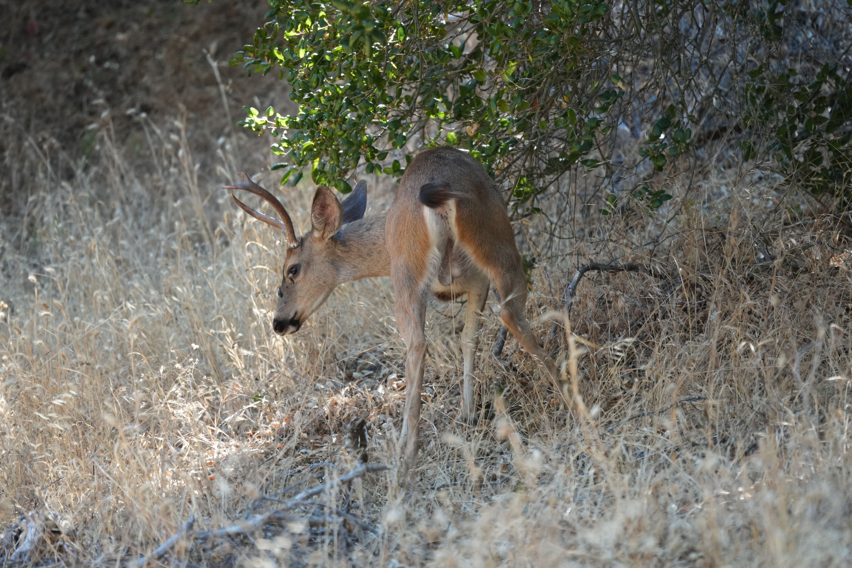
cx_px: 426
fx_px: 9466
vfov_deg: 3.4
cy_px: 284
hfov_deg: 5.2
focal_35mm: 400
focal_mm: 400
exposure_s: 1/320
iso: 1600
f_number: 6.3
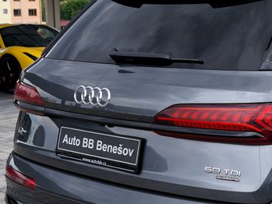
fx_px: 621
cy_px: 107
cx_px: 273
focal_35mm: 79
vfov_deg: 18.7
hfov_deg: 23.6
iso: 100
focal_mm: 28
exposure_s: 1/125
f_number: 5.6
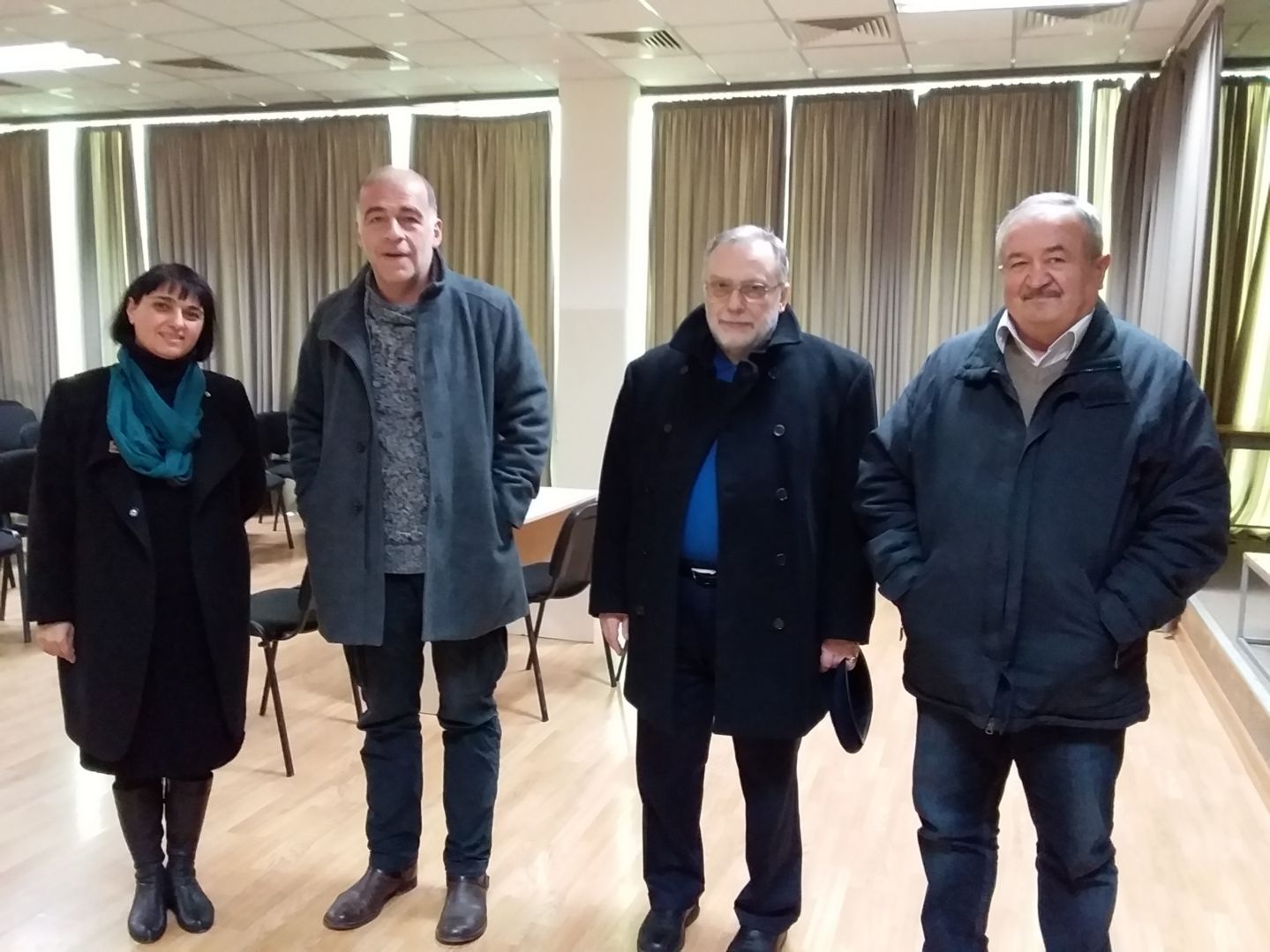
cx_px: 635
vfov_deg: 45.4
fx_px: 1137
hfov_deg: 58.4
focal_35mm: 31
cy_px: 476
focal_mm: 3.3
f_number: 2.2
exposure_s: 1/25
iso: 320
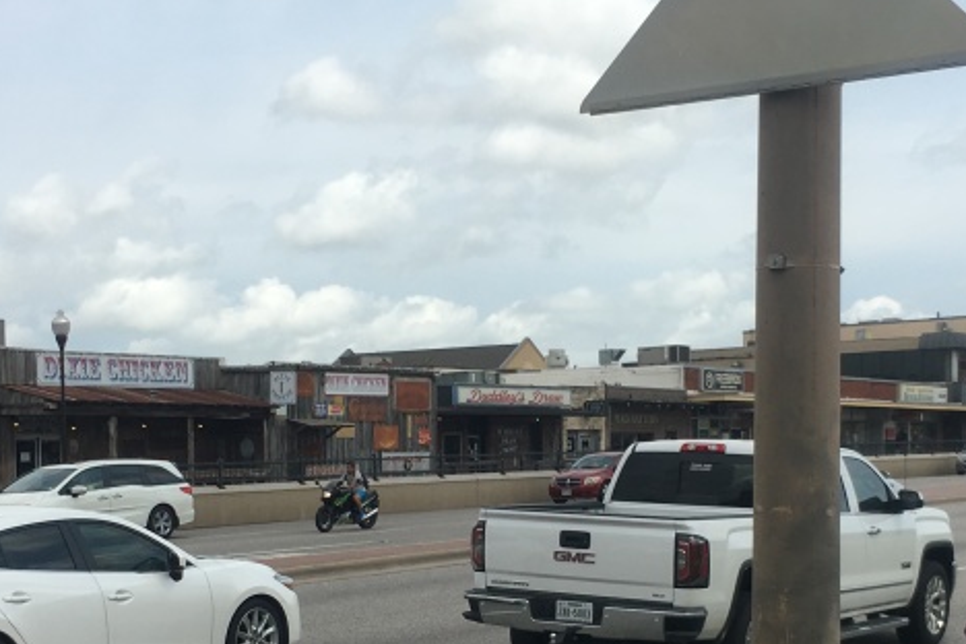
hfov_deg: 30.5
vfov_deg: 20.4
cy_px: 489
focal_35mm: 66
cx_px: 481
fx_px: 1771
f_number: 2.2
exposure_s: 1/1748
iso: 25
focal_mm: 4.15
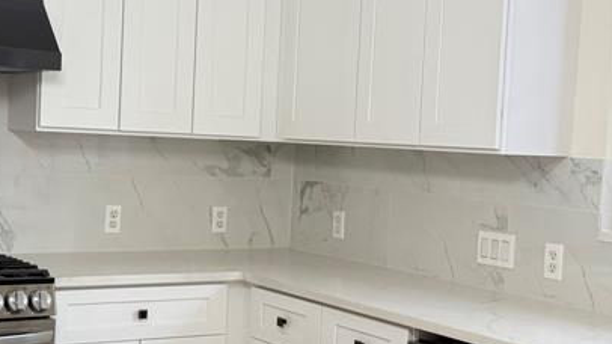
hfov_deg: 31.8
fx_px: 1071
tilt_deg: -2.8
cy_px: 181
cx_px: 231
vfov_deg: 18.2
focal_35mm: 66
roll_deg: -3.2
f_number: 1.78
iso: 500
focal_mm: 6.76
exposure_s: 1/60
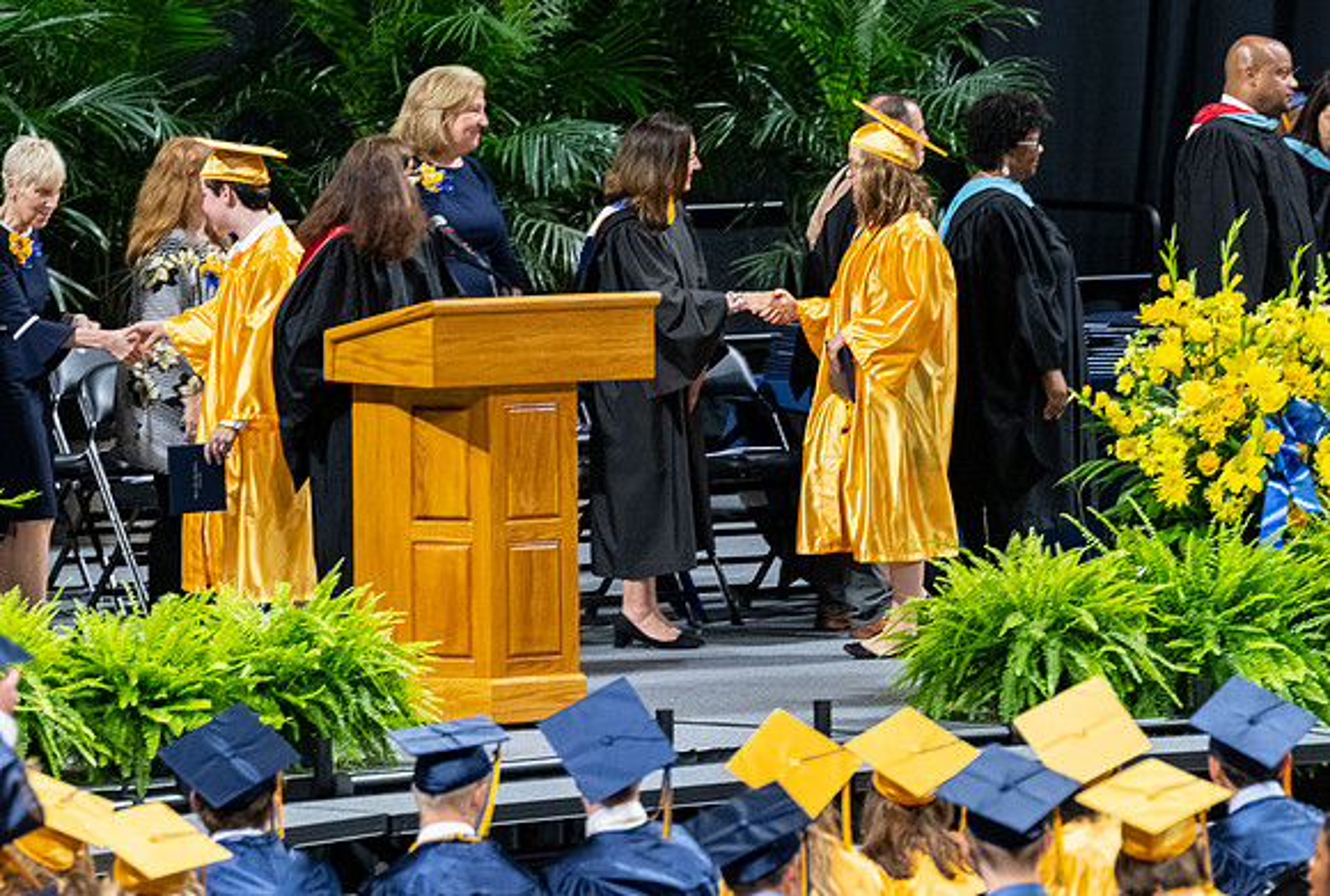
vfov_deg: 4.1
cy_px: 455
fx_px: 12506
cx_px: 832
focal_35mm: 337
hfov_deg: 6.1
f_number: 4
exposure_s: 1/200
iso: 2000
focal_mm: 190
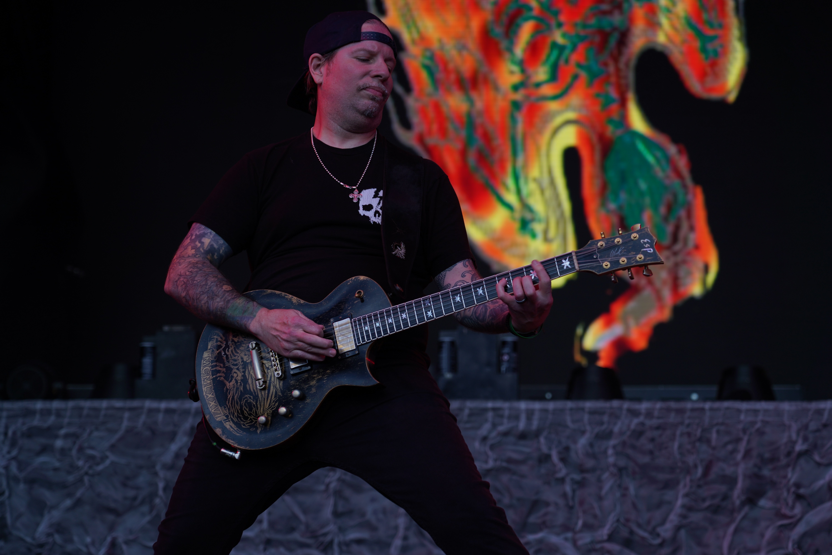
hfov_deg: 19.5
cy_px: 278
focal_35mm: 105
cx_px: 416
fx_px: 2426
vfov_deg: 13.0
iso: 100
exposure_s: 1/200
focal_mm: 105
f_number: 4.5
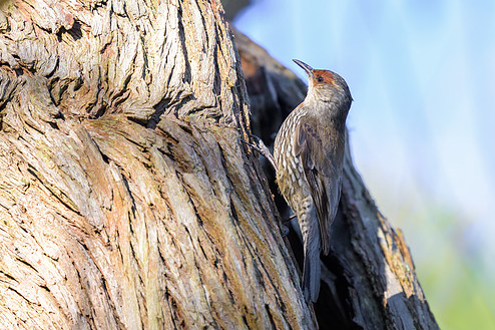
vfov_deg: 1.2
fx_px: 15738
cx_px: 328
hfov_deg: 1.8
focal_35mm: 1145
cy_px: 152
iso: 800
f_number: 4
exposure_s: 1/1600
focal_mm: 560
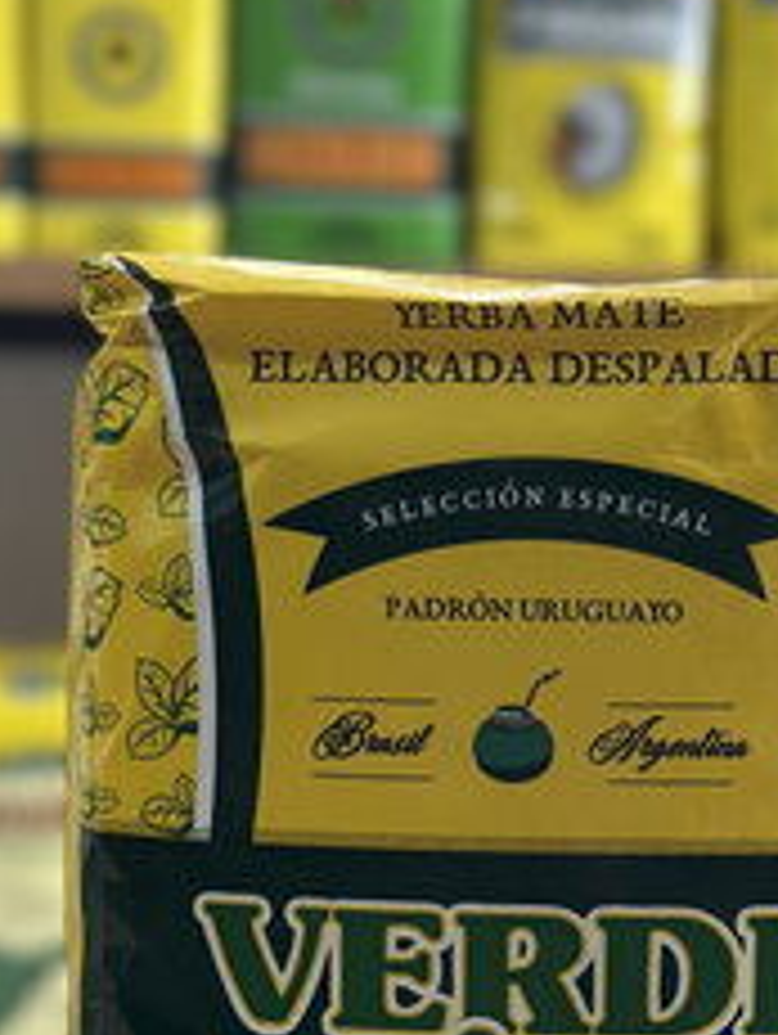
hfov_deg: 13.3
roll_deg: -2.0
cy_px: 844
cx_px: 531
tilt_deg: -7.3
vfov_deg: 17.5
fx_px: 3320
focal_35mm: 111
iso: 160
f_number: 1.78
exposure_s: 1/60
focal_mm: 6.86
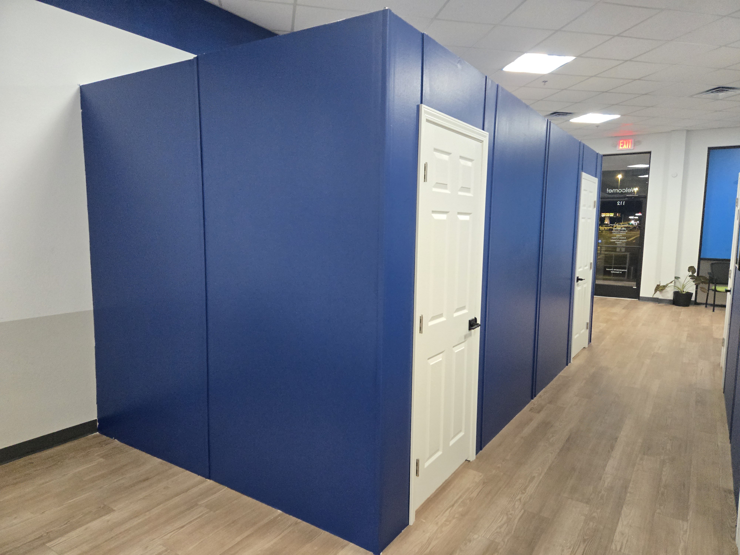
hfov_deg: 73.9
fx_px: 492
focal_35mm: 23
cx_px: 370
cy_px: 278
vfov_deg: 58.9
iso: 640
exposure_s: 1/120
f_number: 1.8
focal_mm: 5.4
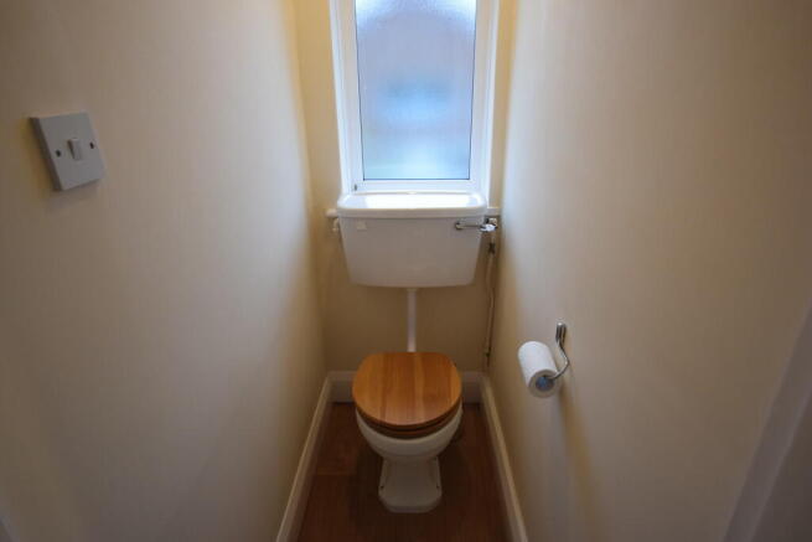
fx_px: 474
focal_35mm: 21
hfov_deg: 81.2
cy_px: 271
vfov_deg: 59.5
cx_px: 406
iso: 800
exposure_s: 1/60
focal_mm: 14
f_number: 4.8
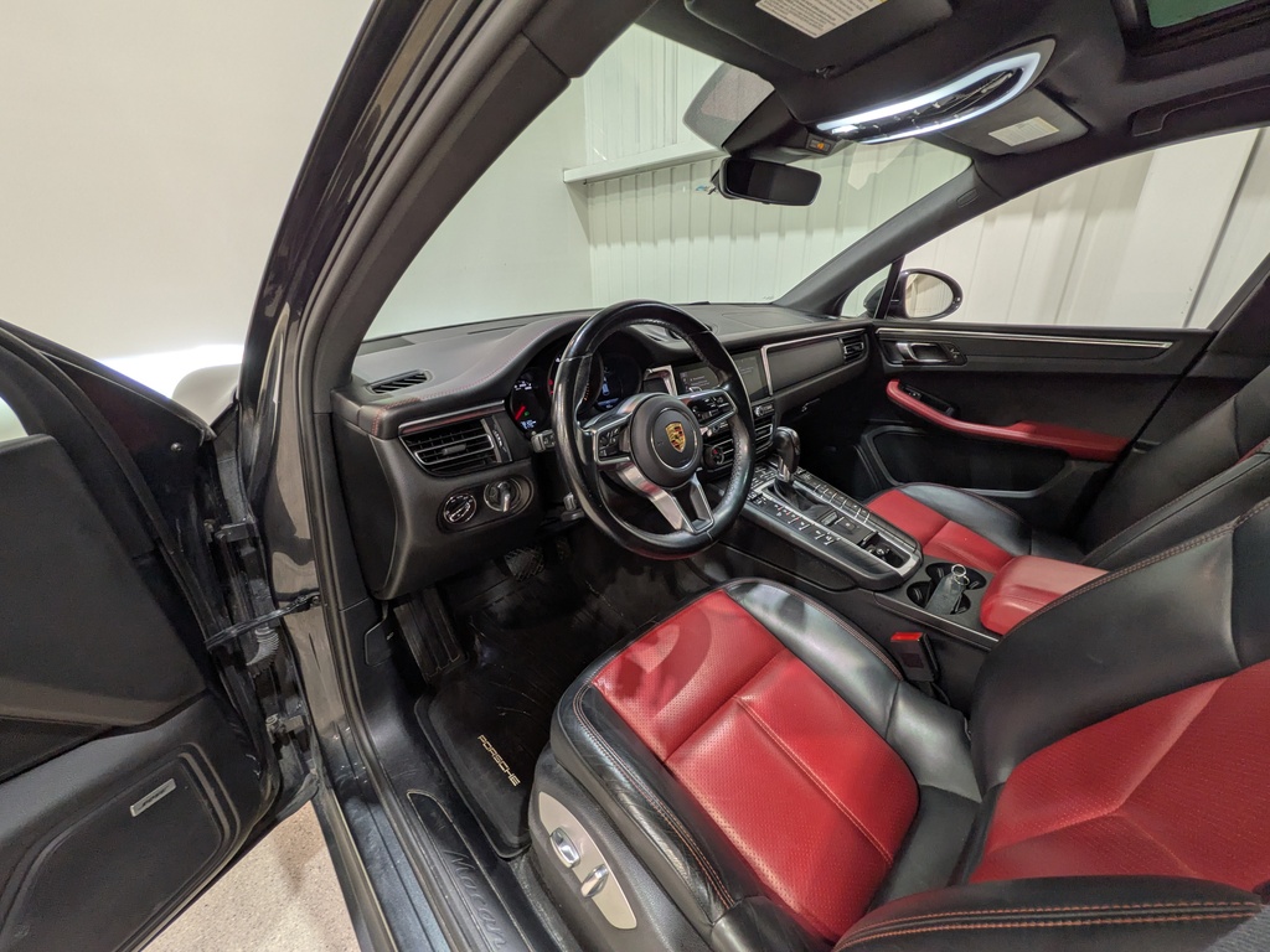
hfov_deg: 102.1
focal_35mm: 14
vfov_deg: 85.7
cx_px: 635
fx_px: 514
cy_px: 476
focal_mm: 1.83
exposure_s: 1/30
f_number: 2.2
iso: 46
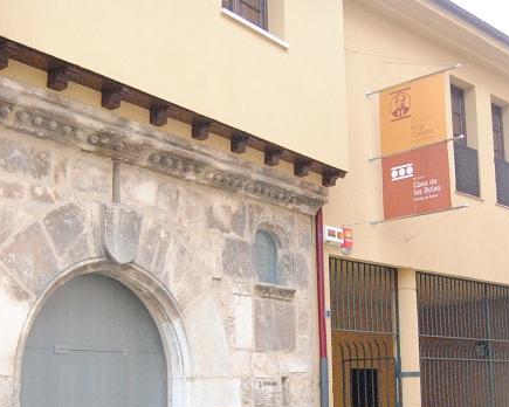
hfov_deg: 33.0
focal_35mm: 57
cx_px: 252
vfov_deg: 26.4
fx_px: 859
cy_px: 294
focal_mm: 22
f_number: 3.5
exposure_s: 1/1600
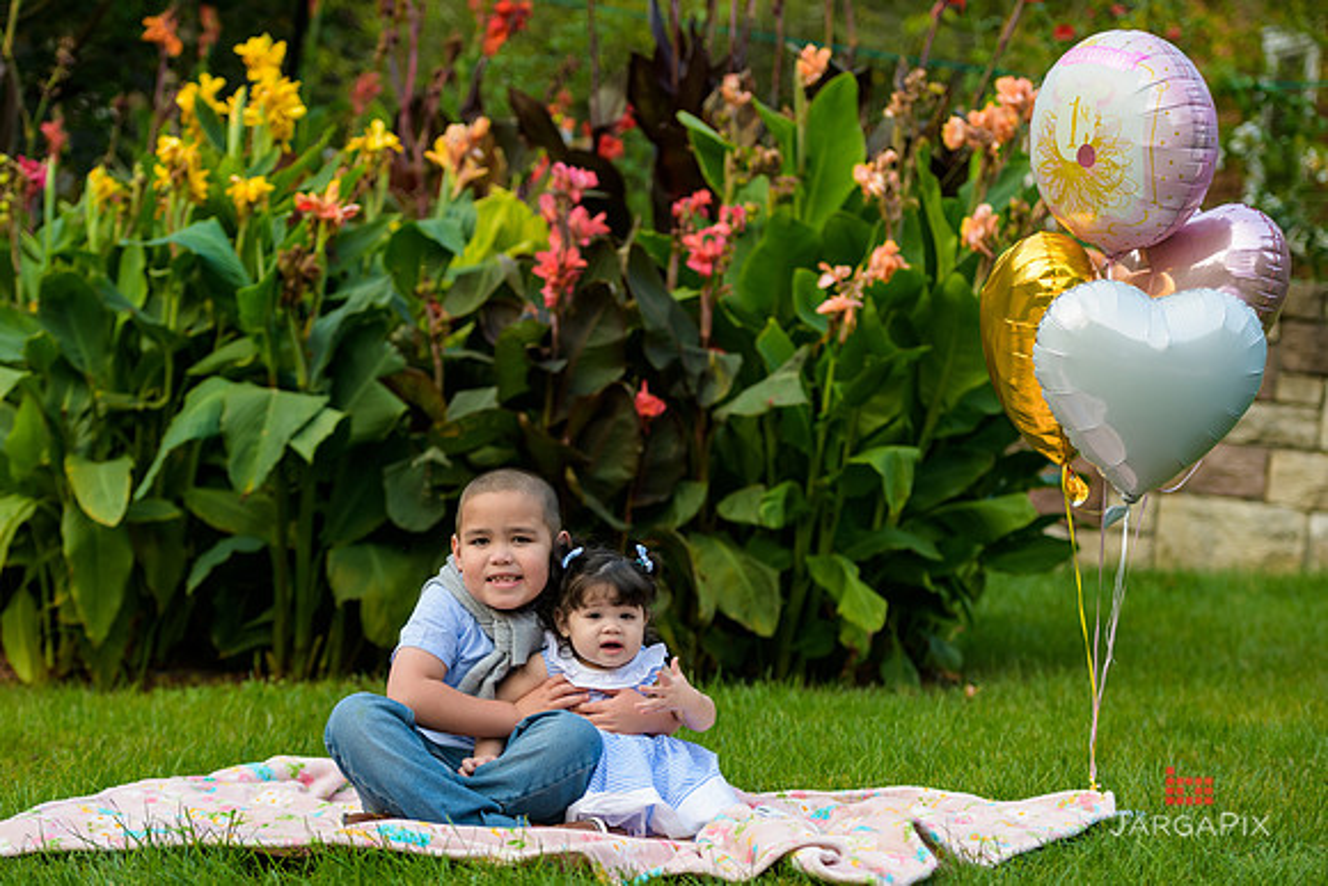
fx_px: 3575
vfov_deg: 14.1
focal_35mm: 97
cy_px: 447
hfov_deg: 21.0
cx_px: 657
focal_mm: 85
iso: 200
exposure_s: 1/250
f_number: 3.2
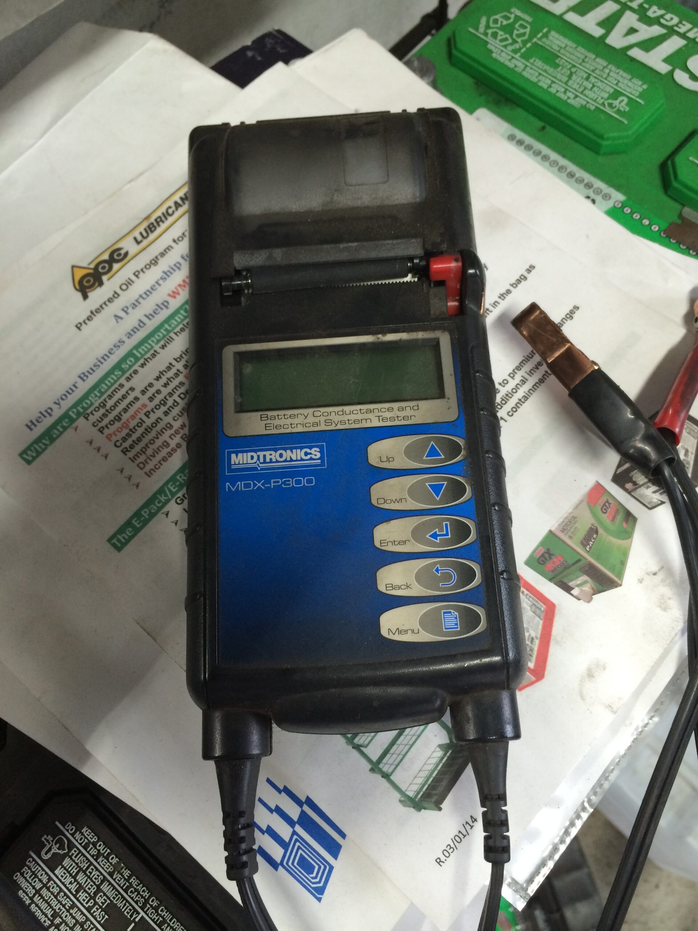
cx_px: 349
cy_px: 466
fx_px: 807
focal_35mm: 30
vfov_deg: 60.0
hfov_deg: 46.8
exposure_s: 1/30
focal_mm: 4.12
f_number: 2.2
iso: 100
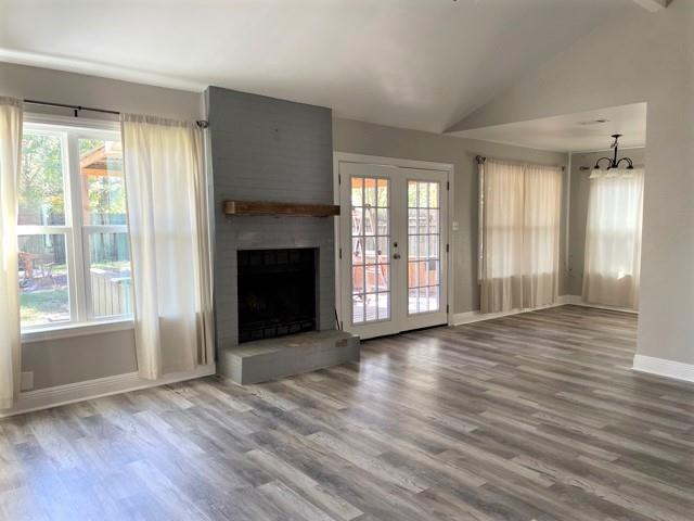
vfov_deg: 53.1
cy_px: 260
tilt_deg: -5.1
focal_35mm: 26
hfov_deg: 67.3
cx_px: 347
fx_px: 521
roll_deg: +0.5
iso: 125
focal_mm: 4.2
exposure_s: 1/104
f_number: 1.6
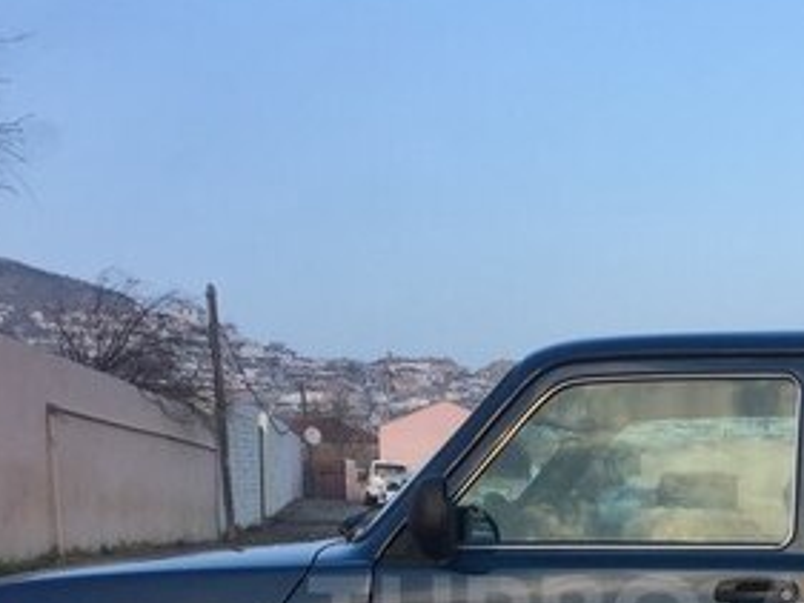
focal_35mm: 68
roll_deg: +0.4
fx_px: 1580
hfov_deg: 28.1
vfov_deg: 20.8
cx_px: 601
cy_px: 619
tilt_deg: -4.9
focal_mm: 4.15
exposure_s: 1/527
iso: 32
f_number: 2.2
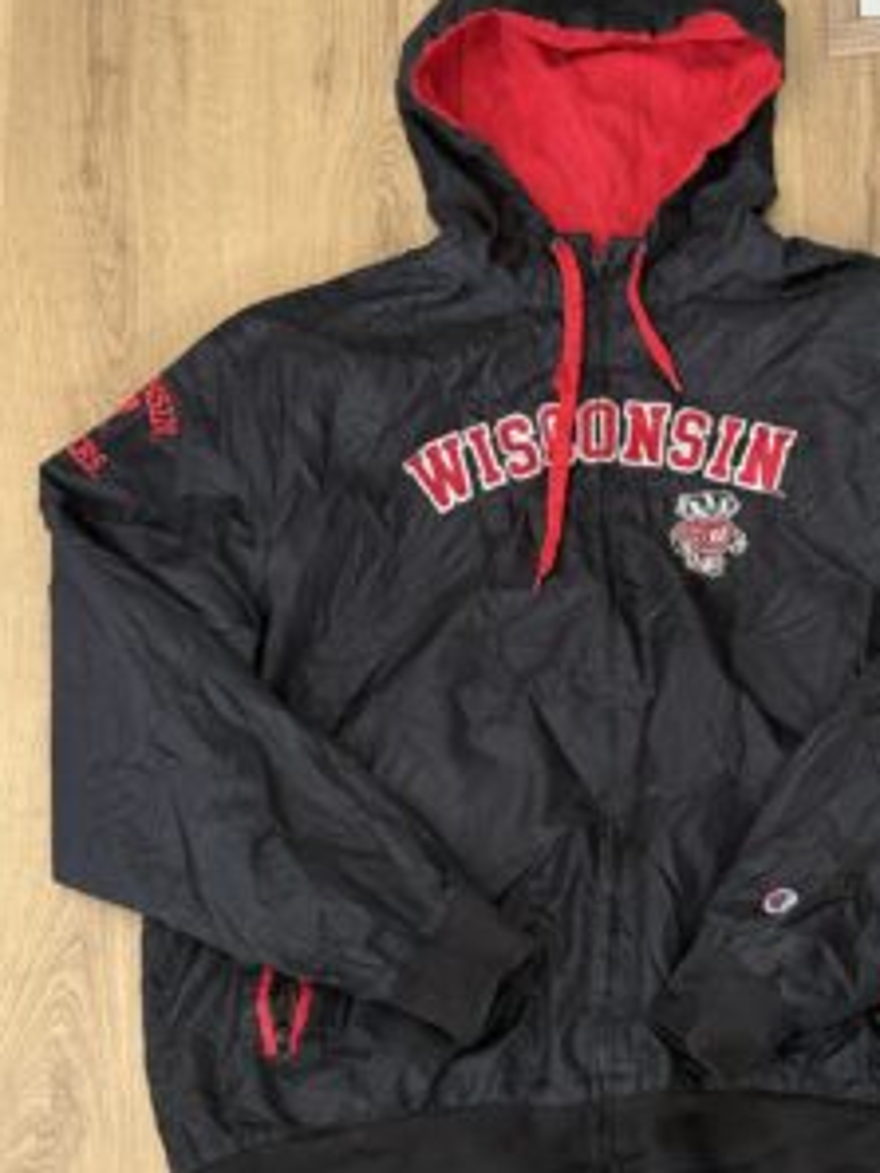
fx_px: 2371
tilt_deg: -69.0
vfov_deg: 27.8
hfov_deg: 21.0
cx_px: 552
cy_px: 616
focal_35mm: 70
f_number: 1.6
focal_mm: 5.96
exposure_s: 1/40
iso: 250
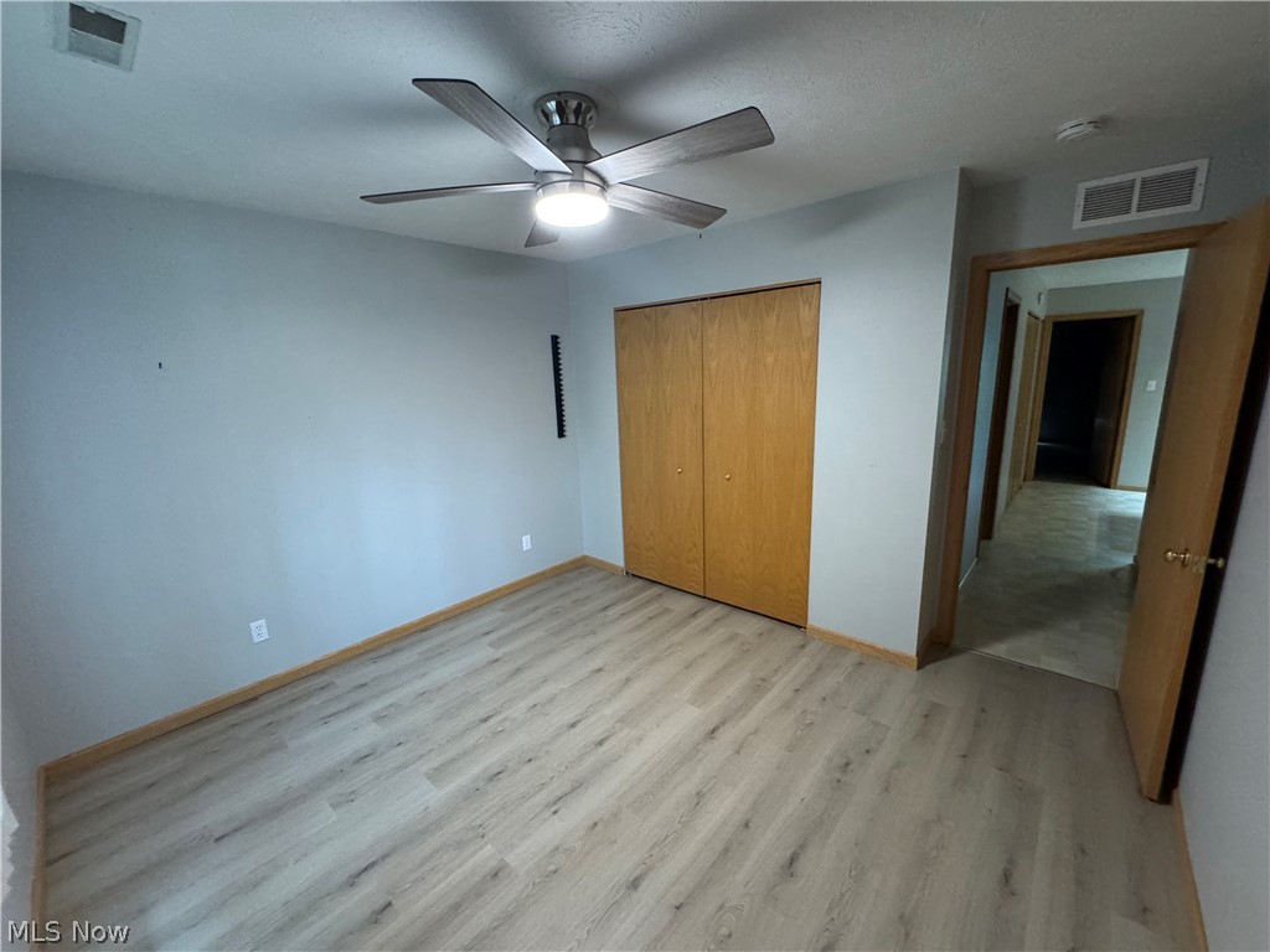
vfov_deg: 85.7
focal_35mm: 14
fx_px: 514
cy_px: 476
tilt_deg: -12.2
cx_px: 635
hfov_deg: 102.1
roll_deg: +1.9
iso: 800
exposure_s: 1/60
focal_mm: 2.22
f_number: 2.2
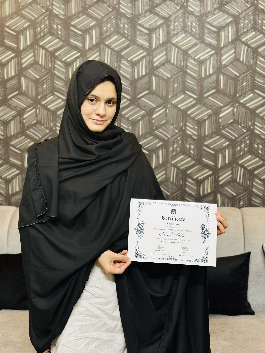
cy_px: 176
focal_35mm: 48
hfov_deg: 30.3
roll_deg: +0.3
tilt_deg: -5.5
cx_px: 132
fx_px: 490
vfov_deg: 39.7
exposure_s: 1/100
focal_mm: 6.86
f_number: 1.78
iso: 125
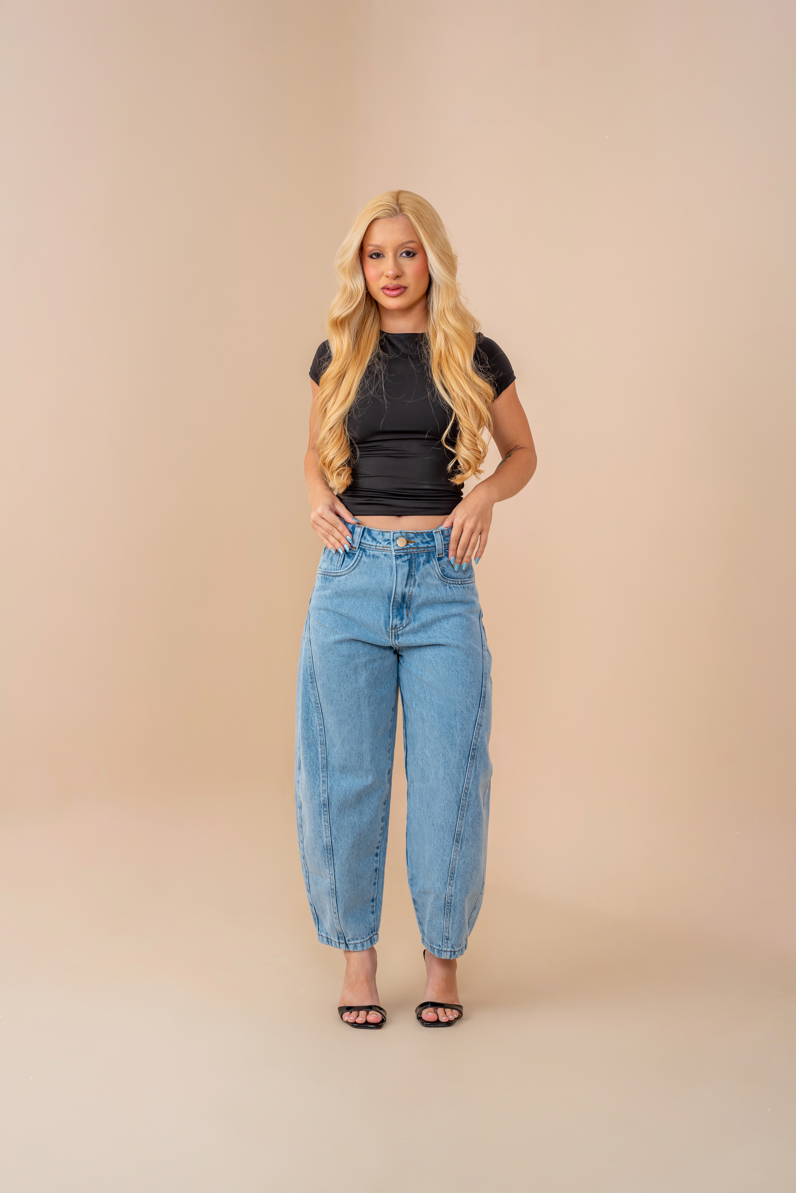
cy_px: 596
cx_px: 398
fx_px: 1657
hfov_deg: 27.0
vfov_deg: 39.6
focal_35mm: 50
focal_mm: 50
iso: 160
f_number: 7.1
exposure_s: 1/160
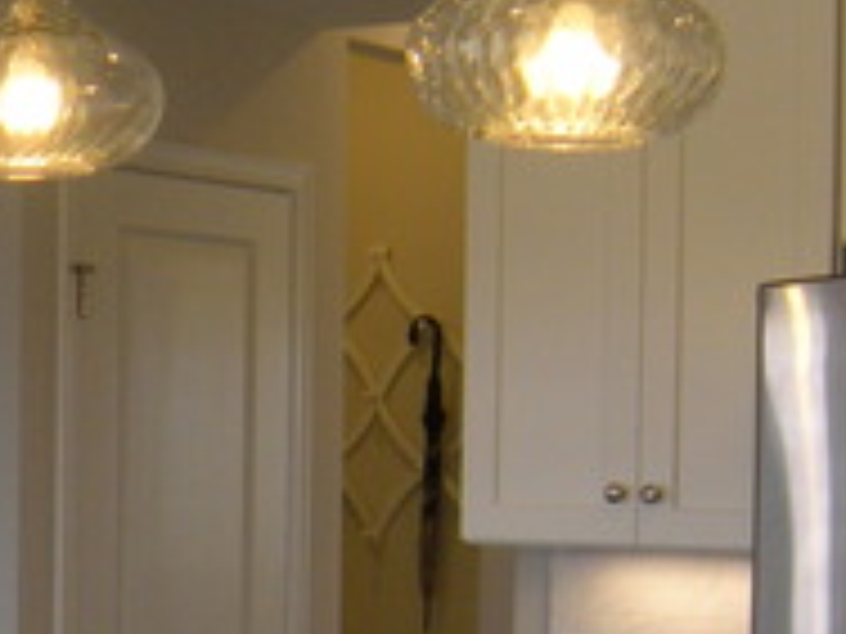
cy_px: 859
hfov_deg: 16.2
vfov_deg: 12.0
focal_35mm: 119
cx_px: -27
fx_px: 2908
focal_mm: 5.9
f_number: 3.8
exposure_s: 1/59.8
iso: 130
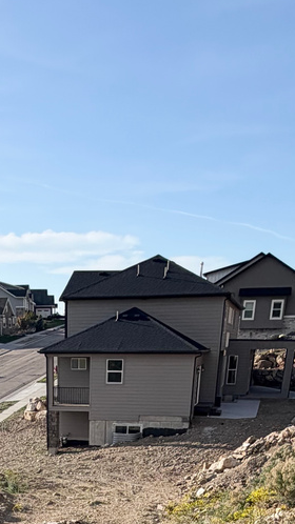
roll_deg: -1.4
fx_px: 654
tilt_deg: -29.2
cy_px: 685
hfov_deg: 25.0
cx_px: 55
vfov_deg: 32.5
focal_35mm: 47
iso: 20
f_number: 2.2
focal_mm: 2.22
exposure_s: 1/809
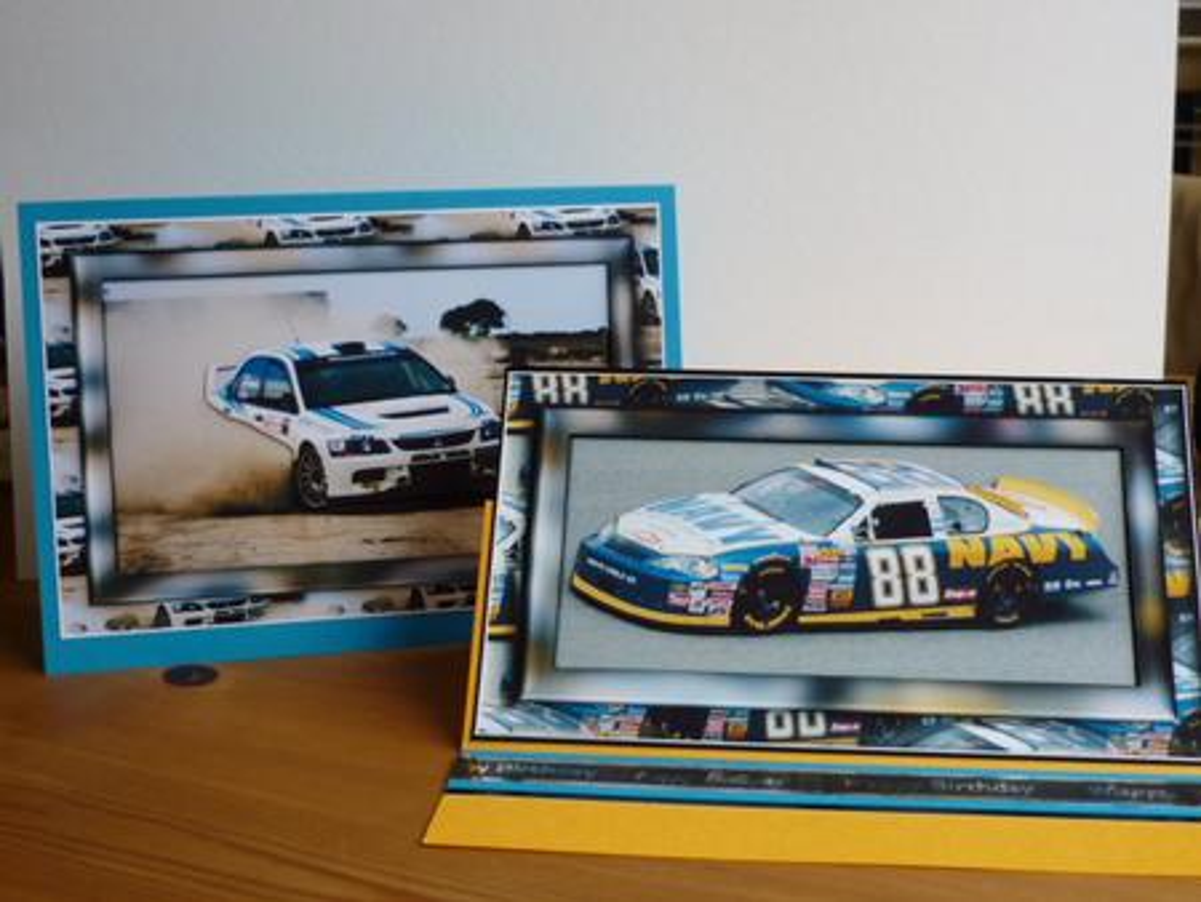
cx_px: 600
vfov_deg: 30.9
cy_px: 451
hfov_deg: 40.4
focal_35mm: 47
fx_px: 1632
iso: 80
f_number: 2.8
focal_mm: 5.5
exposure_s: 1/50
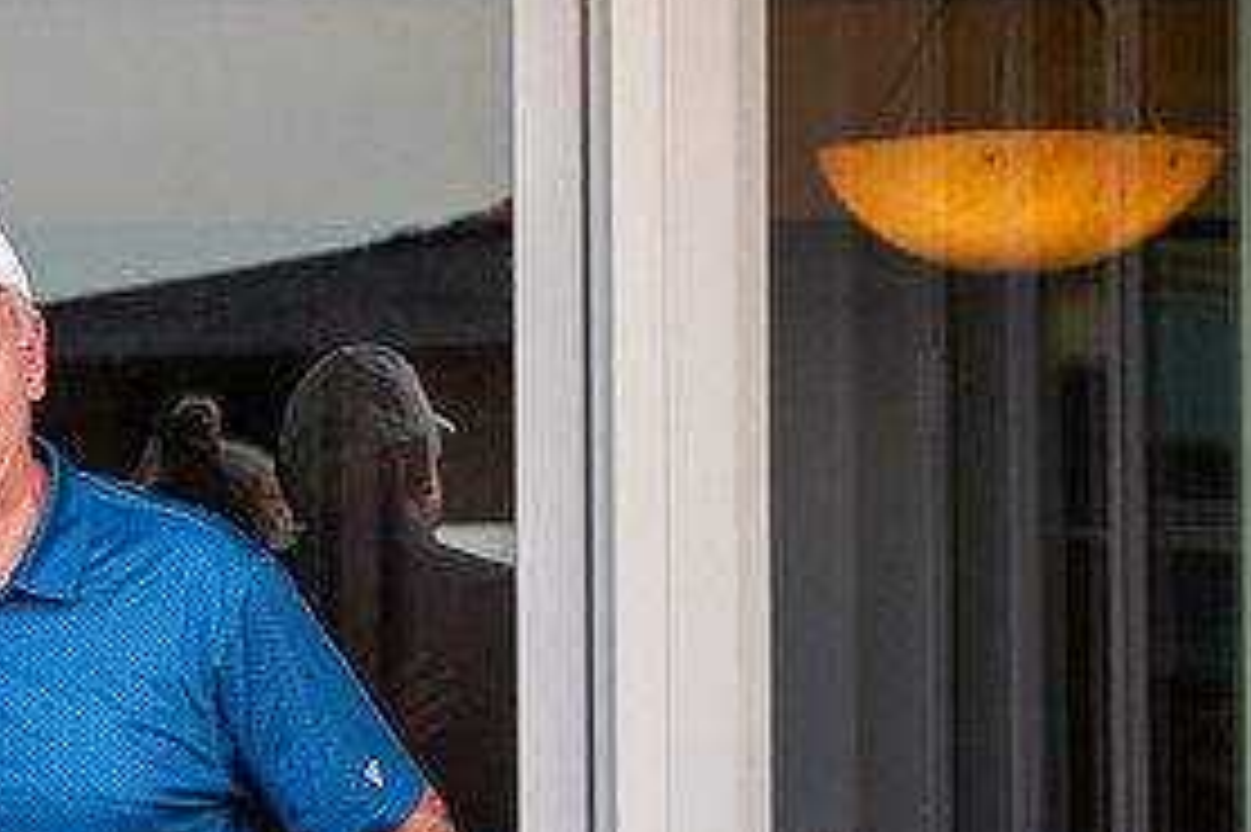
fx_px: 5800
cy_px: 786
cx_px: 188
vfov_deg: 8.2
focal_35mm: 167
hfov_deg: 12.2
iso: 500
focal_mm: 70
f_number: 4
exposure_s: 1/500
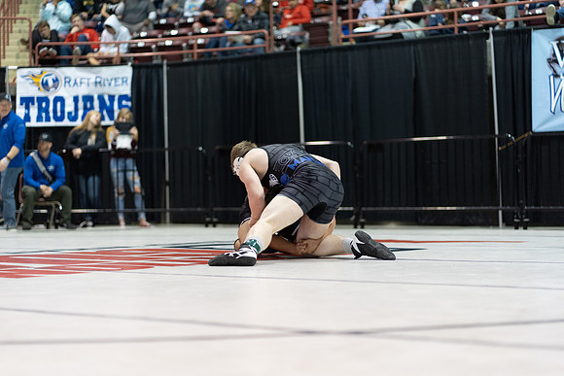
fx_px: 1332
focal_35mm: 85
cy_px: 188
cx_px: 282
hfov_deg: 23.9
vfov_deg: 16.1
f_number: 1.8
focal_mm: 85
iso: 2000
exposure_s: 1/500
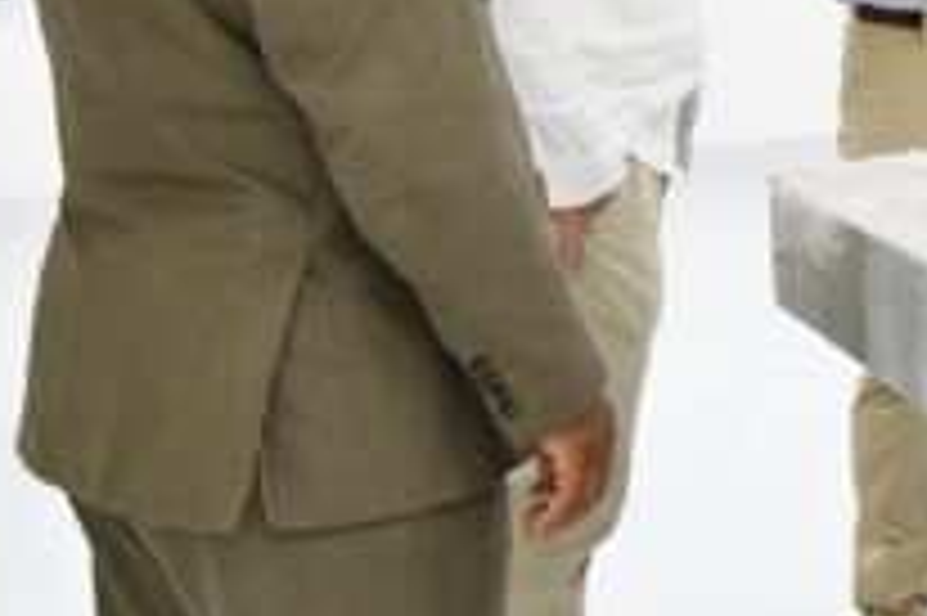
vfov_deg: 12.1
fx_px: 2882
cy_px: 90
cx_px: 1449
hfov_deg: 16.4
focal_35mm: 112
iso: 2000
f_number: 6.3
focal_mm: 30
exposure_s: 1/100
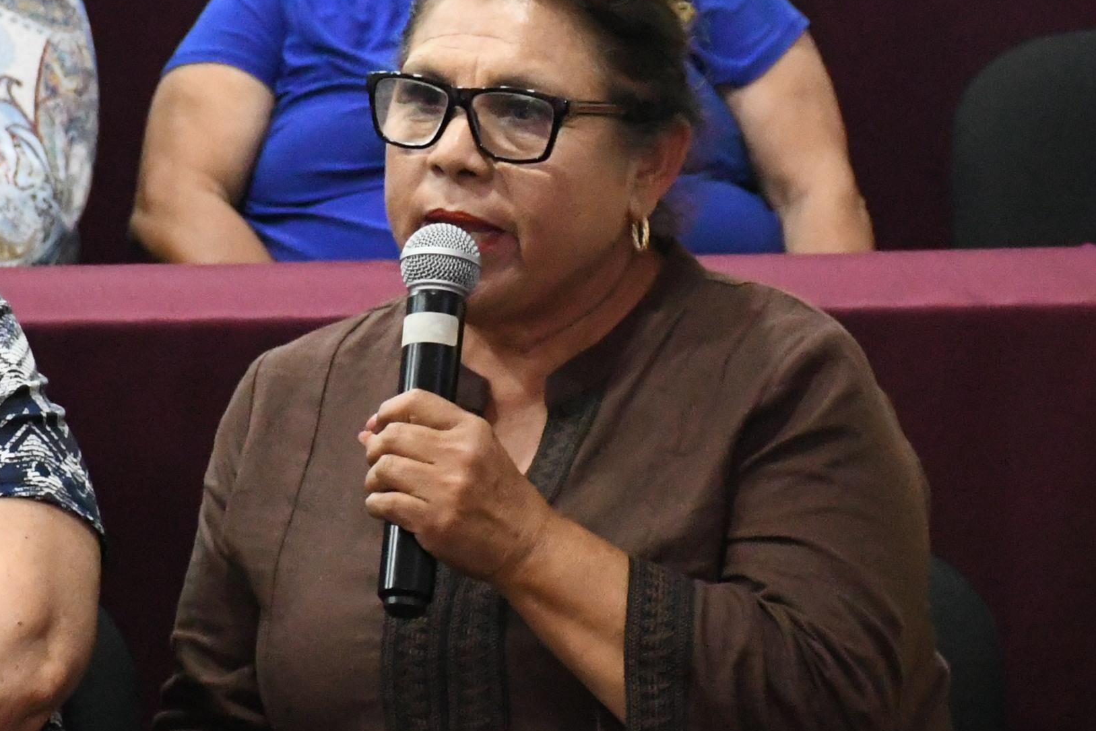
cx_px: 692
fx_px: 9377
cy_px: 228
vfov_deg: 4.5
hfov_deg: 6.7
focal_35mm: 308
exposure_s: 1/100
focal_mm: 80
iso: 10000
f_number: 5.6
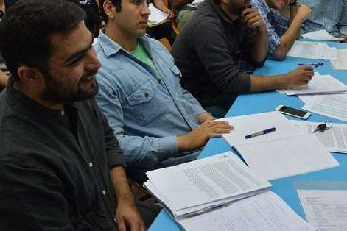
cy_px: 57
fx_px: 414
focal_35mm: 43
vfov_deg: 30.6
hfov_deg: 45.3
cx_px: 202
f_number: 4.5
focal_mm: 18
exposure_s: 1/80
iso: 400
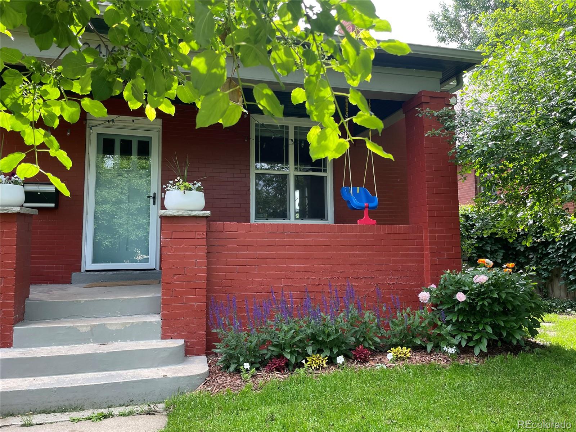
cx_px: 288
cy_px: 216
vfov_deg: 53.1
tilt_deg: +5.3
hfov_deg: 67.3
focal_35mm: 26
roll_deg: +1.0
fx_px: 433
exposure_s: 1/197
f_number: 1.6
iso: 32
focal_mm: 4.2
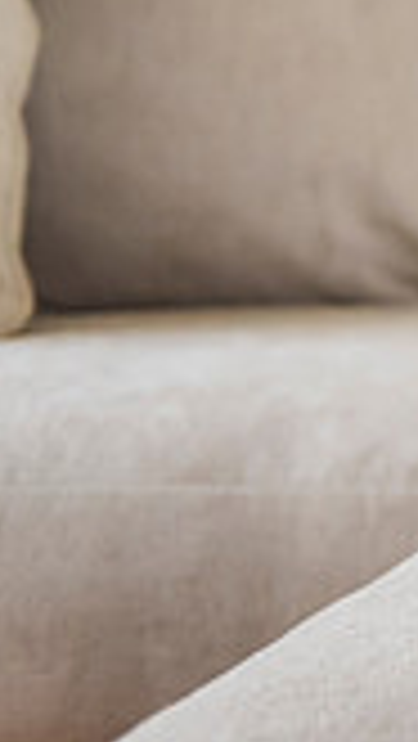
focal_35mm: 129
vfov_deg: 16.3
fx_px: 2538
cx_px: 1227
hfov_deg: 8.1
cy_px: -2
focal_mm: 35
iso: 2500
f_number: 2.8
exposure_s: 1/200
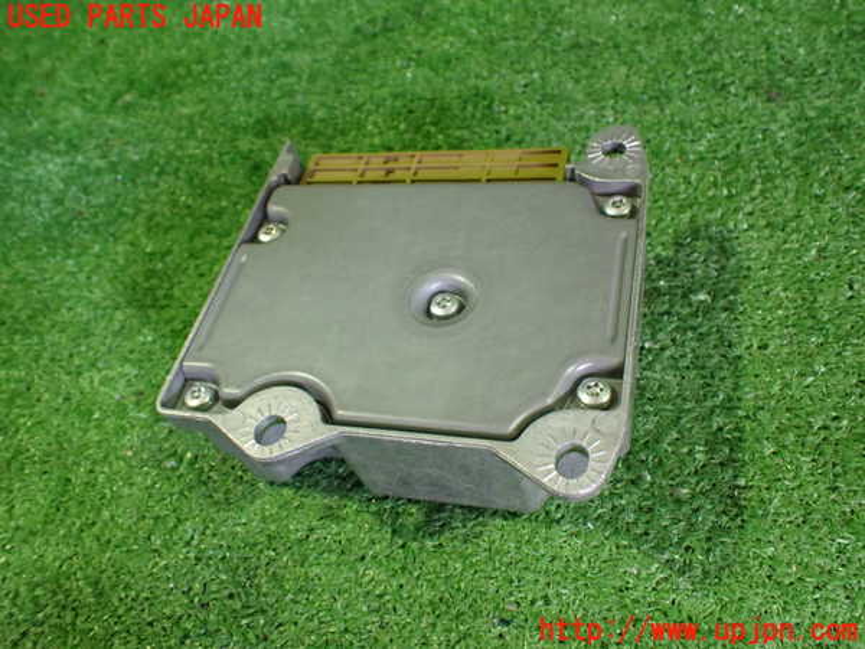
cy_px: 324
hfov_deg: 60.0
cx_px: 432
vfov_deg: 46.8
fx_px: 750
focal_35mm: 30
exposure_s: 1/40
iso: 800
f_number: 2.3
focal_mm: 5.4
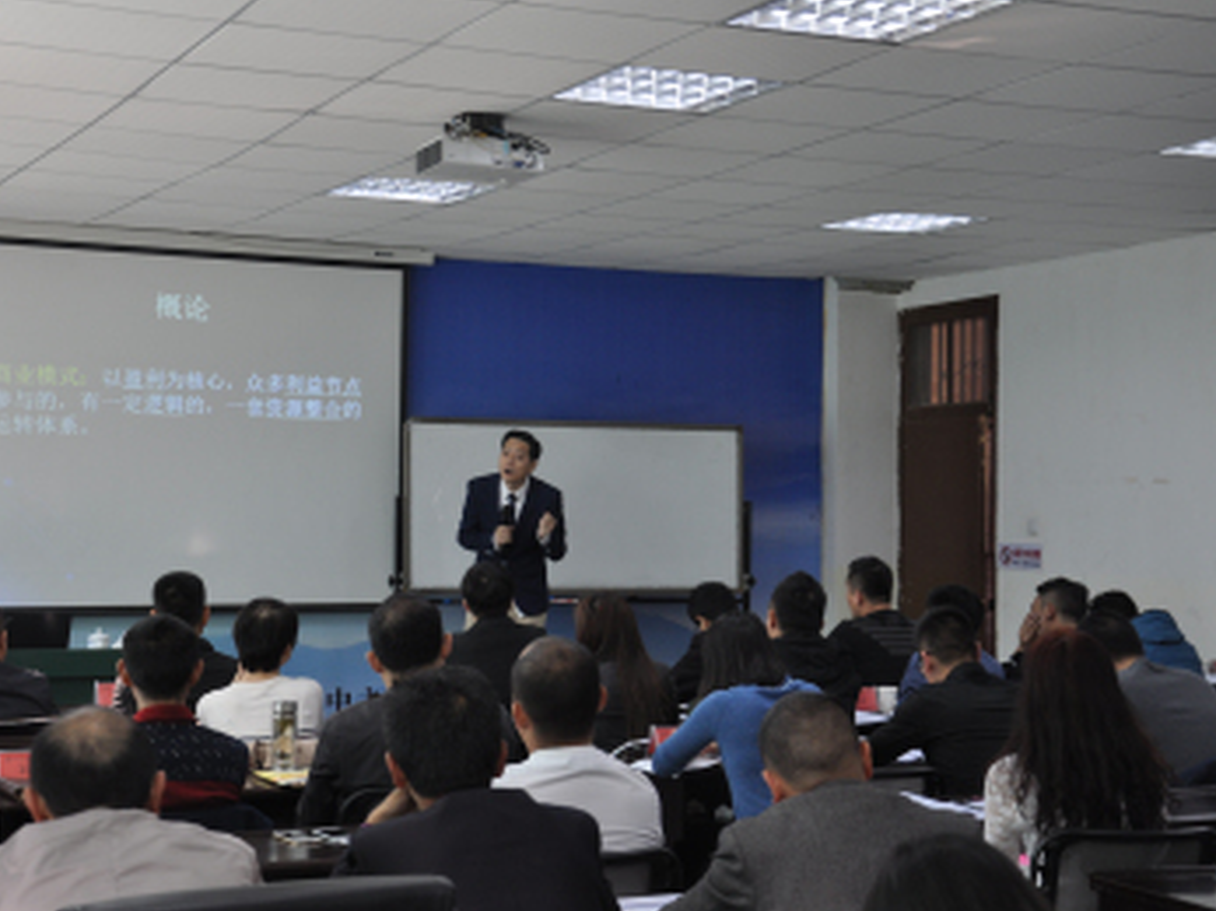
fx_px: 2212
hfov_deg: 30.7
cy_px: 454
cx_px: 596
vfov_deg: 23.3
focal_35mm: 63
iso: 400
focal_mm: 38
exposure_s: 1/30
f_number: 4.5
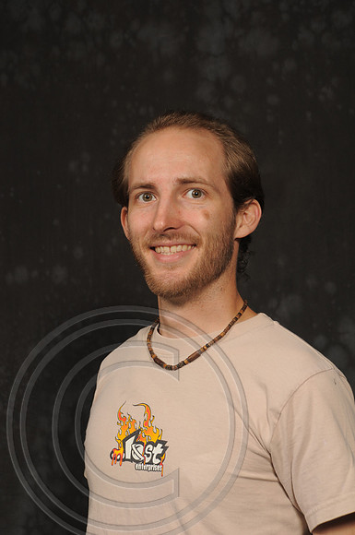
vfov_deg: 19.5
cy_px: 268
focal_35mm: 105
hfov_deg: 13.0
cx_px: 178
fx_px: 1558
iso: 200
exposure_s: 1/60
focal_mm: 70
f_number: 7.1
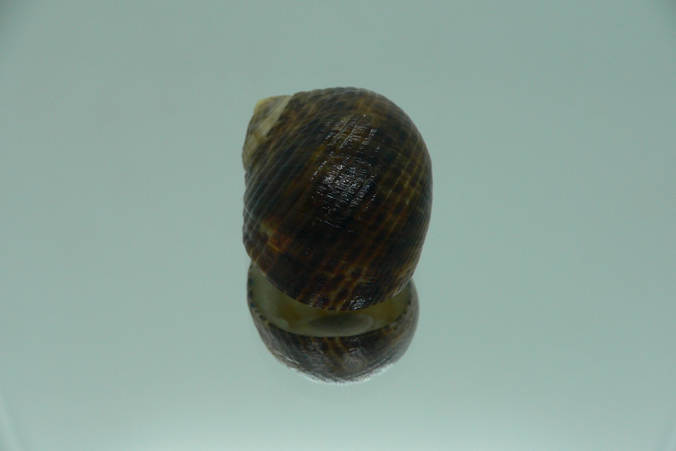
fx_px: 695
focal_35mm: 37
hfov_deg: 51.9
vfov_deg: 35.9
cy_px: 230
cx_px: 335
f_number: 2.8
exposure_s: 1/60
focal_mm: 4.6
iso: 80
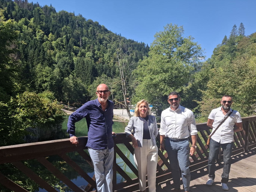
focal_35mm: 27
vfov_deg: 51.1
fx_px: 200
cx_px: 113
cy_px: 111
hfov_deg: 65.1
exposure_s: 1/1170
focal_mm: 5.54
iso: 50
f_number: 1.8
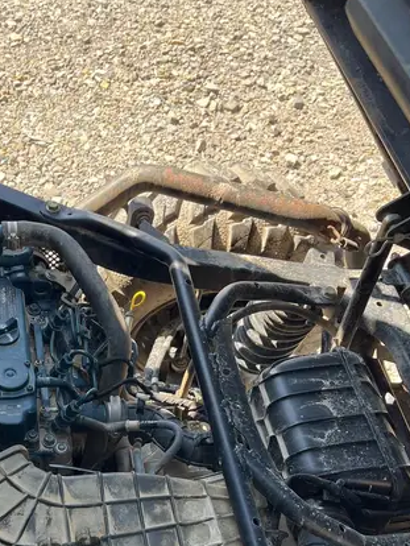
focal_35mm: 46
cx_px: 91
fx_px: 726
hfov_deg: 30.9
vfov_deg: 39.8
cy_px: 424
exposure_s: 1/508
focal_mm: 5.1
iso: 50
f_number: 1.6
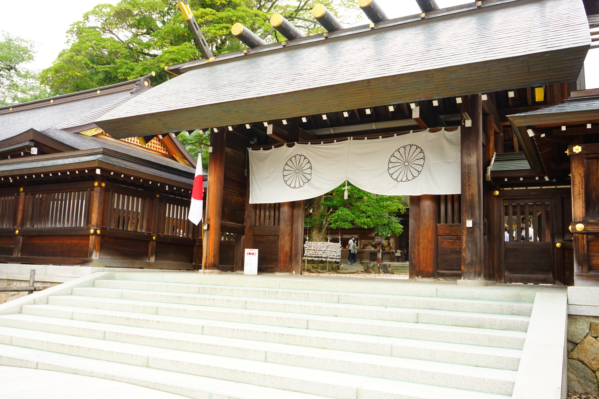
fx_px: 499
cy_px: 200
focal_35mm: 30
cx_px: 300
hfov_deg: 61.9
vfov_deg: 43.6
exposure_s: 1/60
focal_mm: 30
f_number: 14
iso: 640
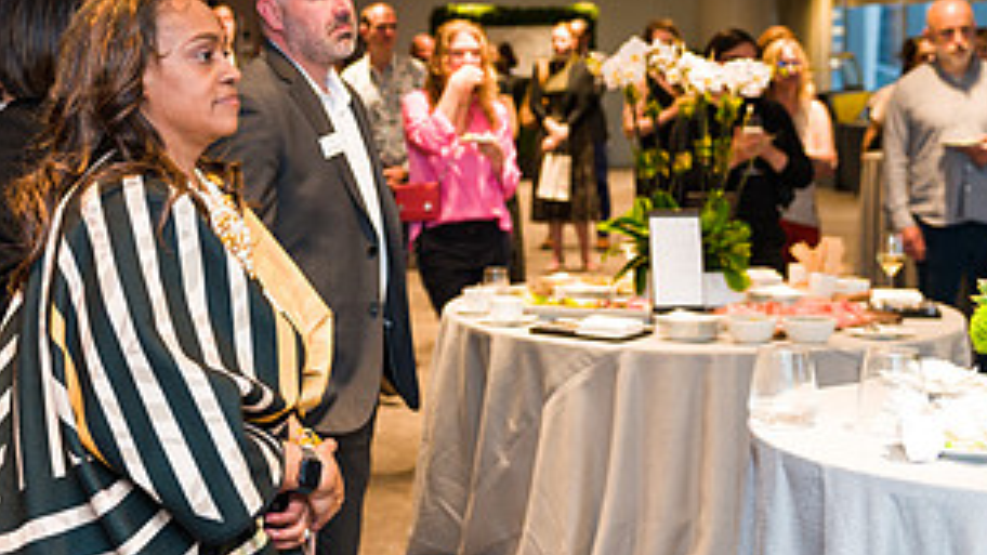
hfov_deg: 30.3
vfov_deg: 17.6
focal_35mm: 68
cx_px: 211
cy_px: 133
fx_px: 1780
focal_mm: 34
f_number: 4
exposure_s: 1/60
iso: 640
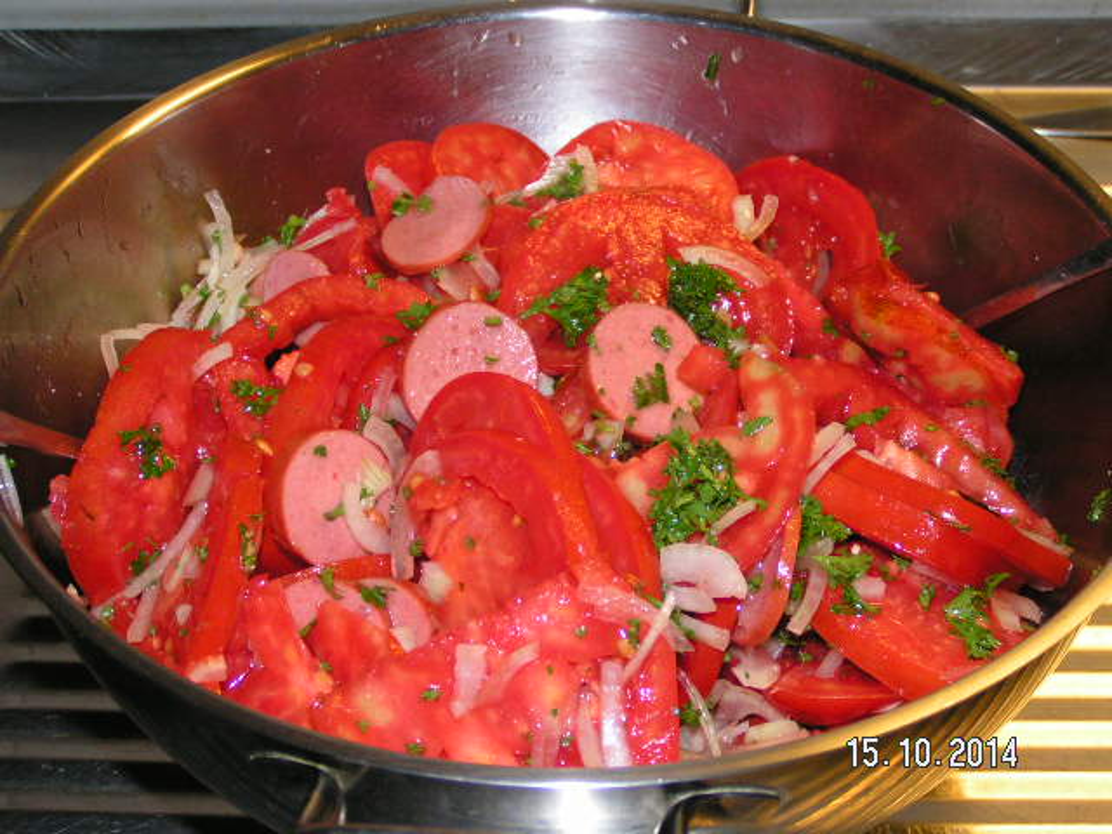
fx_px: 2088
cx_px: 556
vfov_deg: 22.6
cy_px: 417
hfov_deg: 29.8
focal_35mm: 65
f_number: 3.2
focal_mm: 10
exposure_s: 1/80
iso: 200
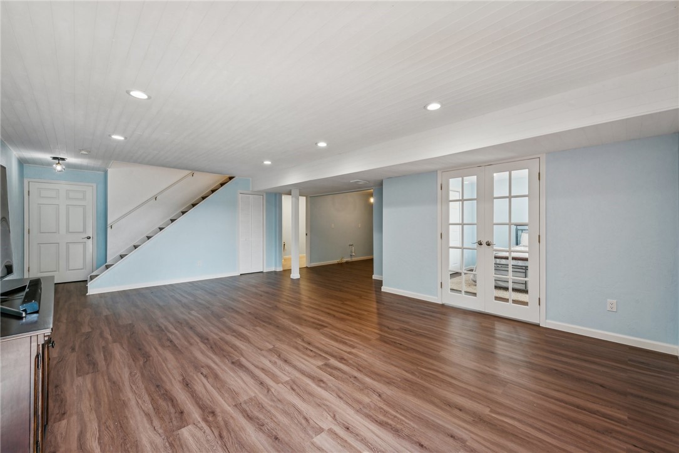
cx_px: 340
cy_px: 226
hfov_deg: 104.2
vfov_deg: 81.2
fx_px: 264
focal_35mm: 14
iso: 80
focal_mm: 14
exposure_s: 1/13
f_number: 11
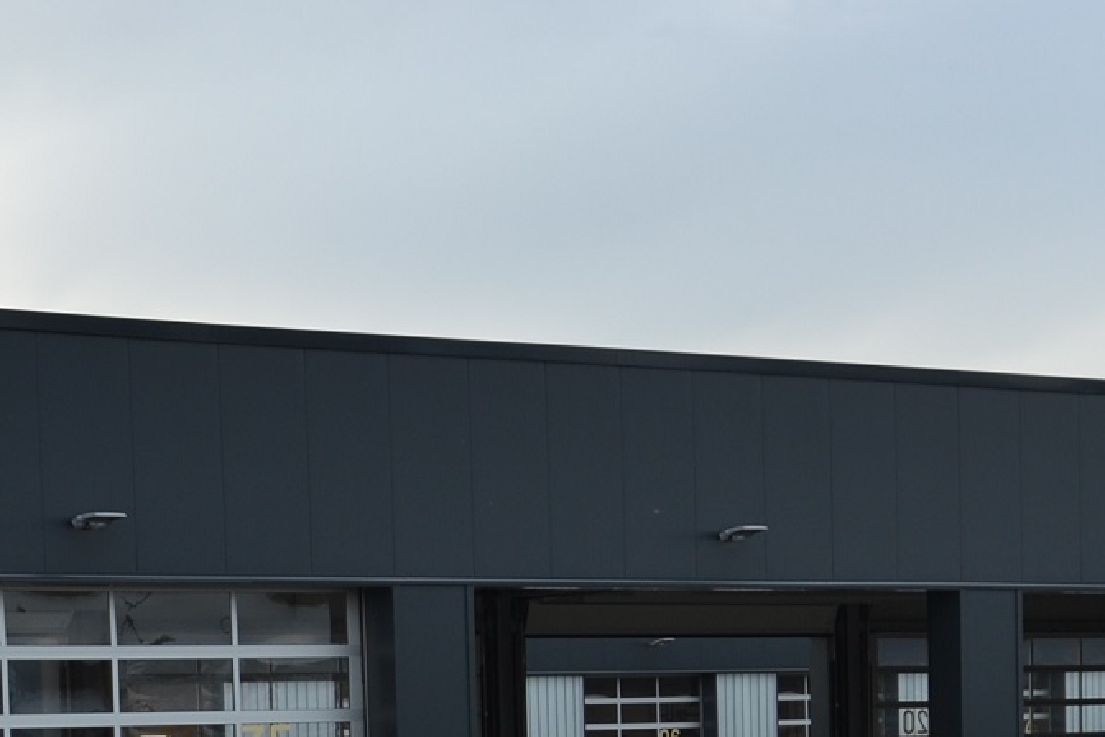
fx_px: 3560
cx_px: 796
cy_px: 1062
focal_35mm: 116
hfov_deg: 17.6
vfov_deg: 11.4
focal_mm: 26
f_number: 5.6
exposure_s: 1/125
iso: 100
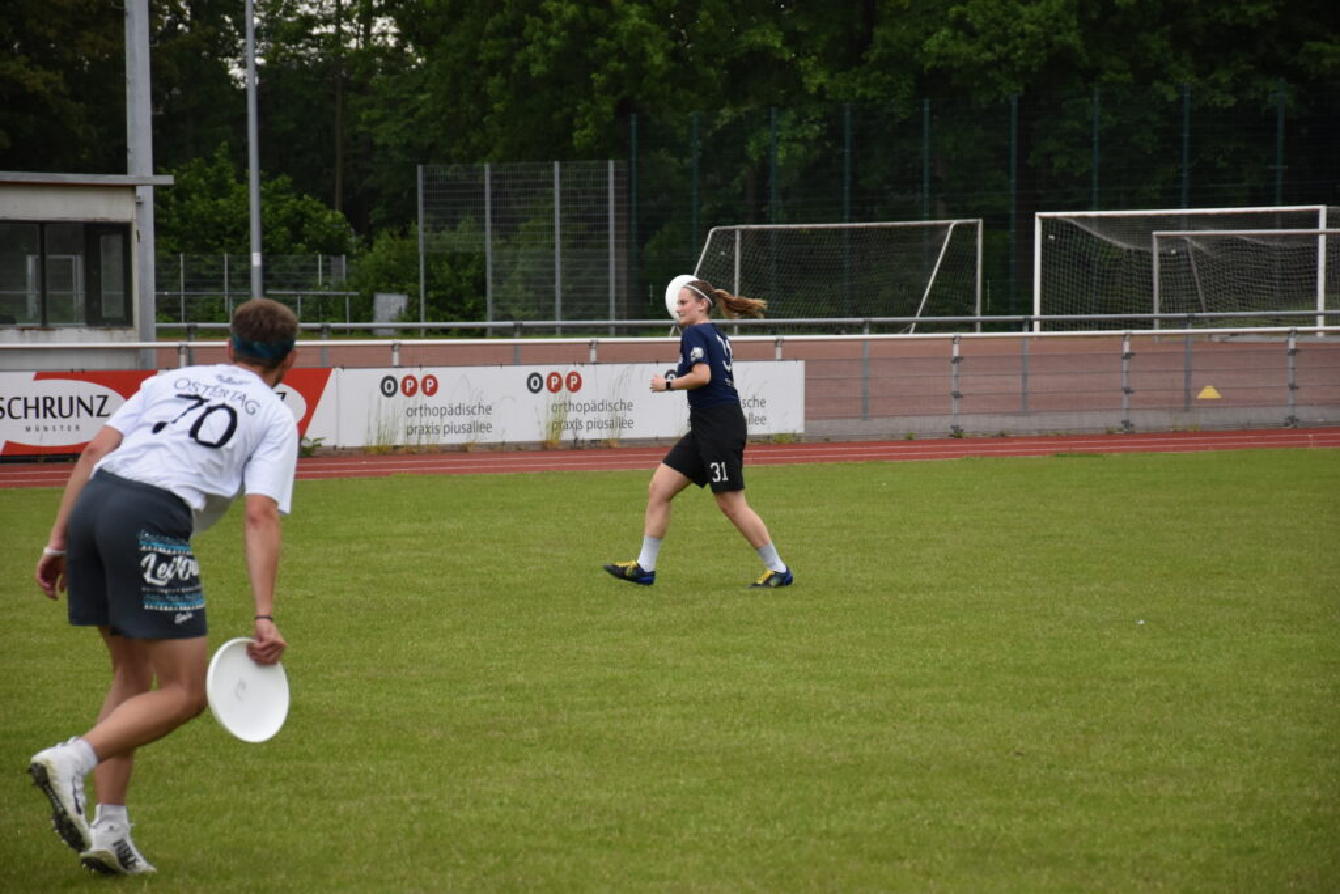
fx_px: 5863
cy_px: 447
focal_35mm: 158
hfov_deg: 13.0
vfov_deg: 8.7
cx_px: 670
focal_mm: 105
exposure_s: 1/500
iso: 800
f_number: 5.6
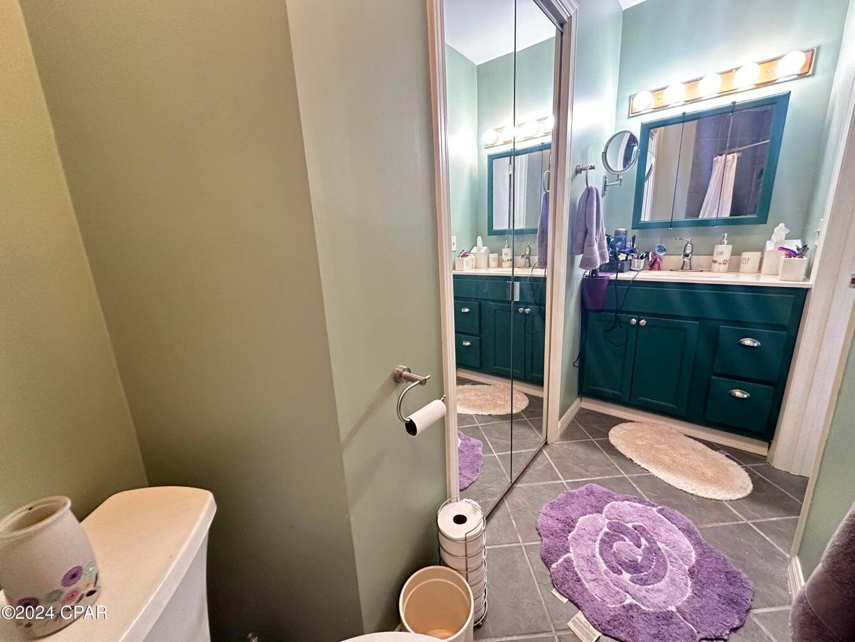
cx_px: 428
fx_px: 346
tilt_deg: -14.2
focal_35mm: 14
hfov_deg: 102.1
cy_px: 321
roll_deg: +2.0
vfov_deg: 85.7
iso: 640
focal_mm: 2.22
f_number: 2.2
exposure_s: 1/60
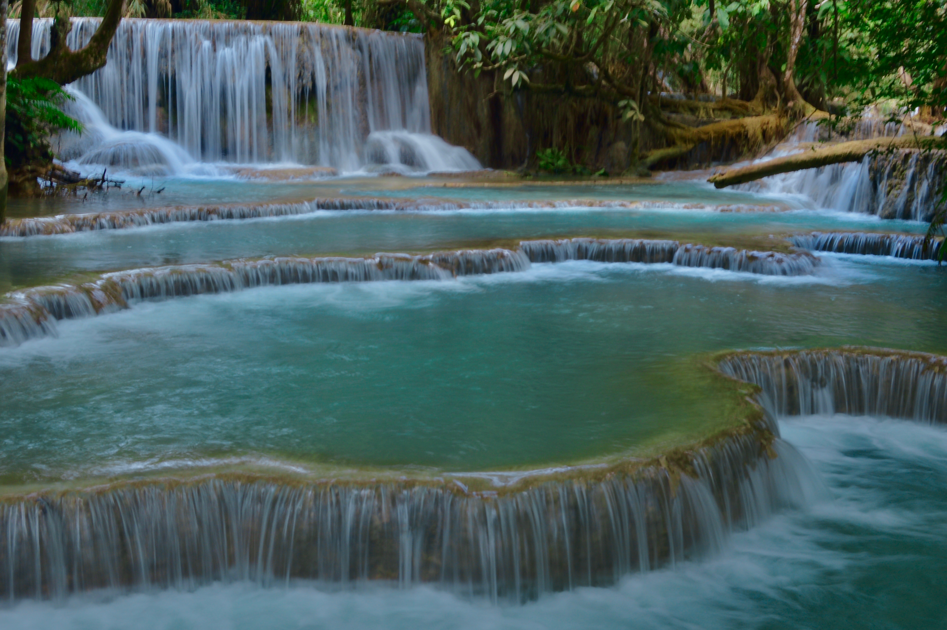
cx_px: 474
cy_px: 315
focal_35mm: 45
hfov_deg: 43.6
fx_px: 1183
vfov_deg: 29.8
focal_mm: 30
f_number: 18
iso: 100
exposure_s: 1/4
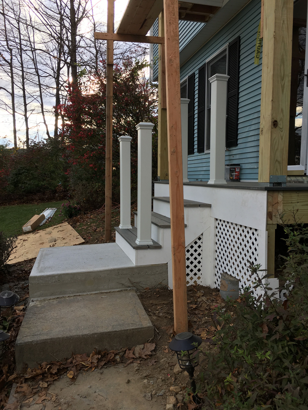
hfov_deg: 48.2
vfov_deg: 61.7
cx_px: 154
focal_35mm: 29
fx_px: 344
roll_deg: +0.3
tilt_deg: -4.2
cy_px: 205
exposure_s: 1/247
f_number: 2.2
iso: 25
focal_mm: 4.15
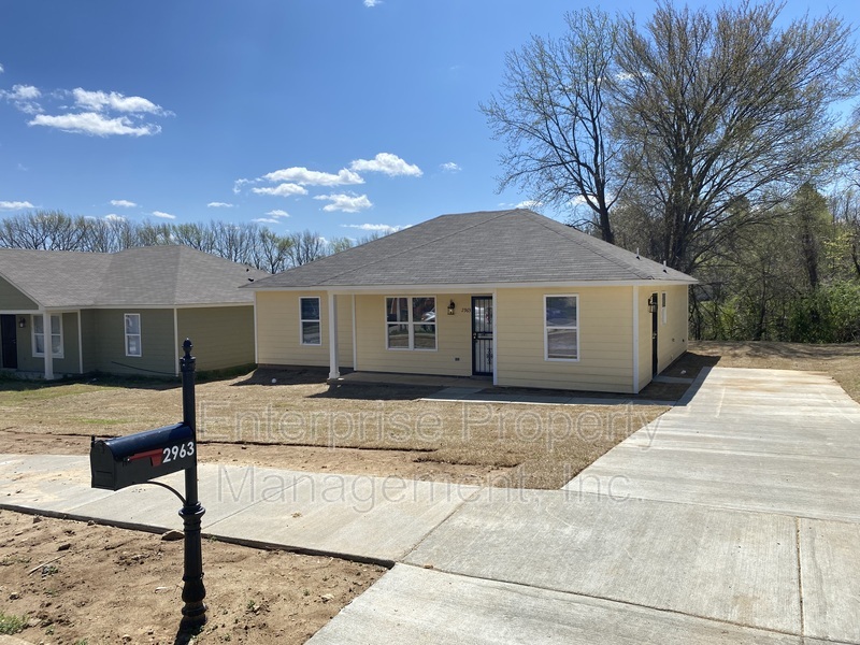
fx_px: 646
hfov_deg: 67.3
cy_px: 322
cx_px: 430
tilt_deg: -3.5
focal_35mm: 26
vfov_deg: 53.1
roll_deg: -0.2
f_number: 1.8
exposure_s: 1/3610
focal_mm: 4.25
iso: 32
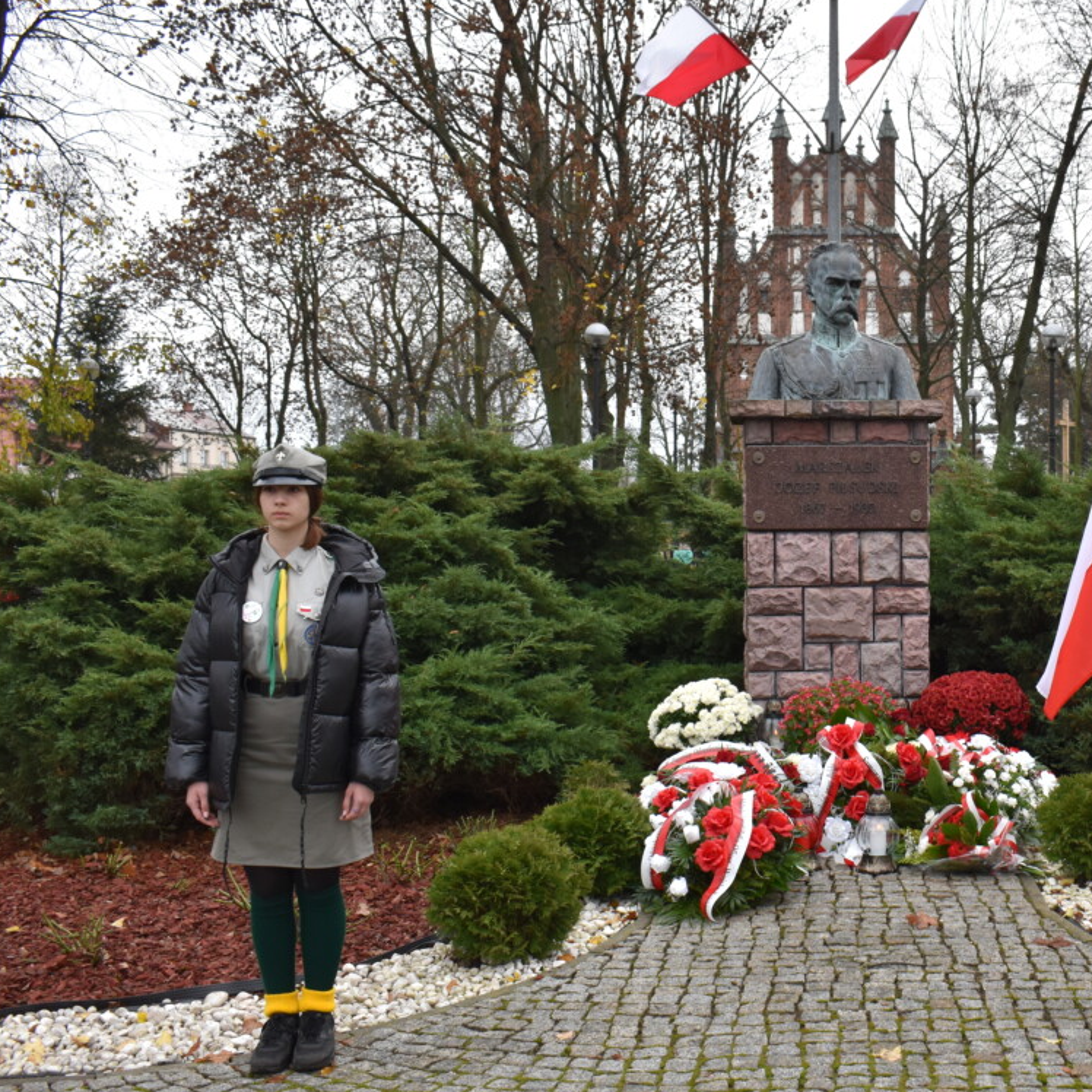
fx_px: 1606
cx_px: 872
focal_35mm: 45
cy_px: 540
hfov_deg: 36.3
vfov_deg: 37.6
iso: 400
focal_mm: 22
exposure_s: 1/200
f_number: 7.1
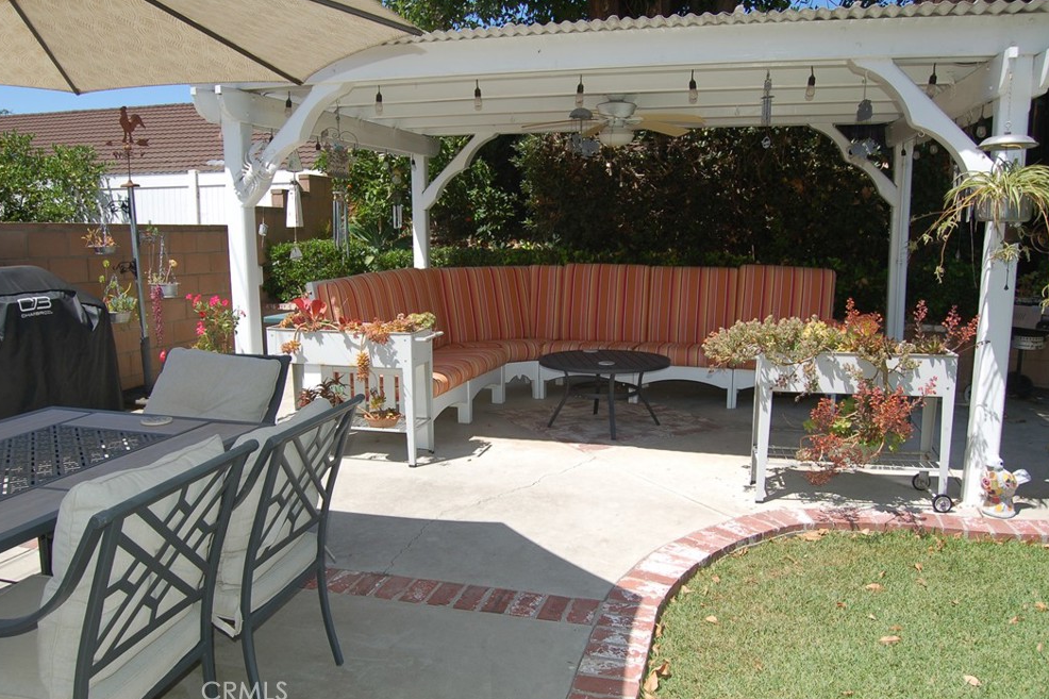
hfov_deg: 65.5
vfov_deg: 46.4
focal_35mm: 28
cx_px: 514
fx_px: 816
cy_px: 345
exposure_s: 1/500
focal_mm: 18
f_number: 6.3
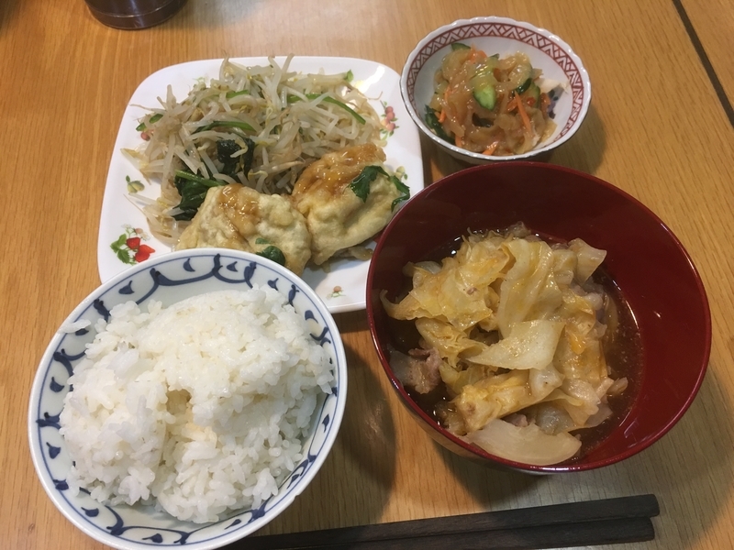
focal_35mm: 29
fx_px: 615
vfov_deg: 48.2
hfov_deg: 61.7
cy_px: 275
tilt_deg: -63.5
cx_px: 367
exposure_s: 1/15
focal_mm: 4.15
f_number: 2.2
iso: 50
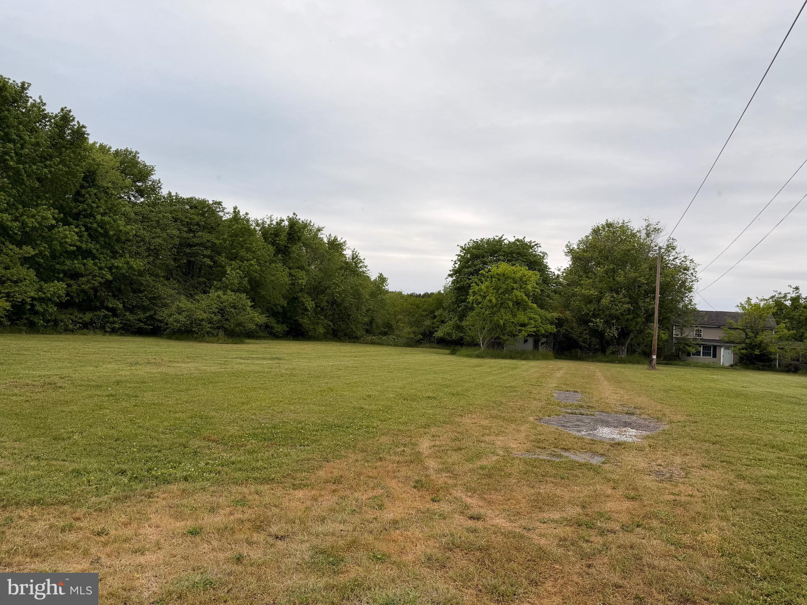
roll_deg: -3.4
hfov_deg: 71.6
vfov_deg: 56.8
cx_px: 404
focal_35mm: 24
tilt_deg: +2.7
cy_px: 302
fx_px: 560
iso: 80
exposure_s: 1/3953
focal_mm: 6.76
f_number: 1.78
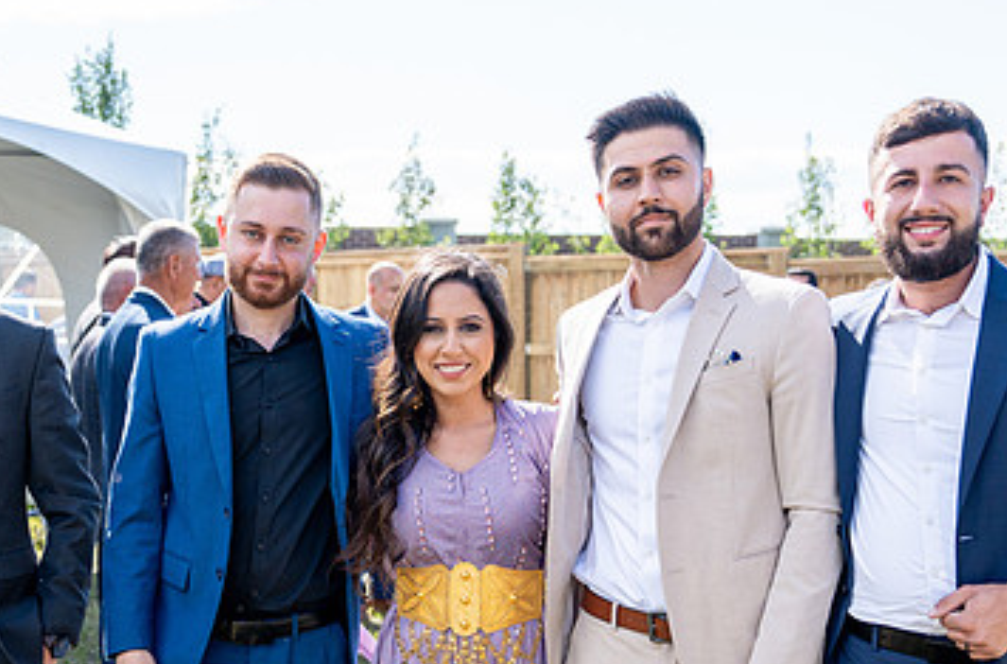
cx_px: 437
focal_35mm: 56
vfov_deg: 23.6
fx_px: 1561
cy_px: 544
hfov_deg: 35.7
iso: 320
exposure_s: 1/2000
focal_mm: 32
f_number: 2.8
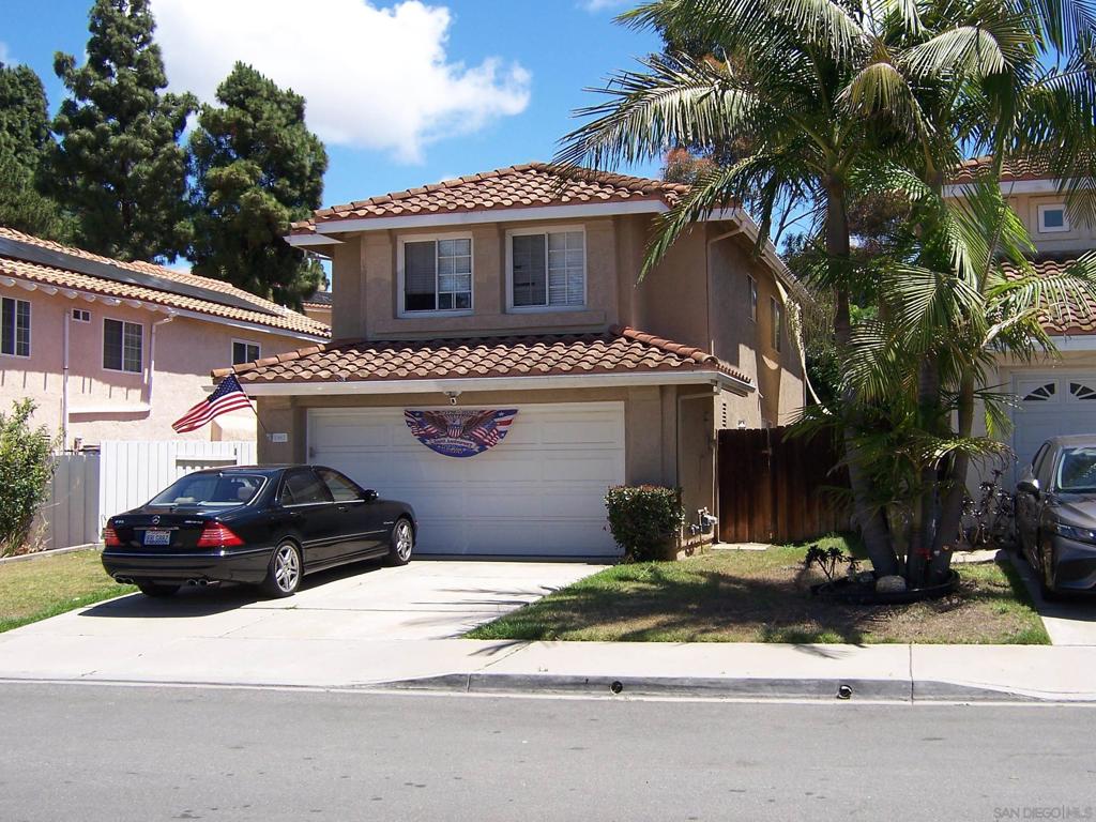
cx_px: 548
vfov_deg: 36.0
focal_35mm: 40
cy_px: 411
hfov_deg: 46.8
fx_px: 1266
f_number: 4
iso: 80
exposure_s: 1/500
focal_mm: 6.7
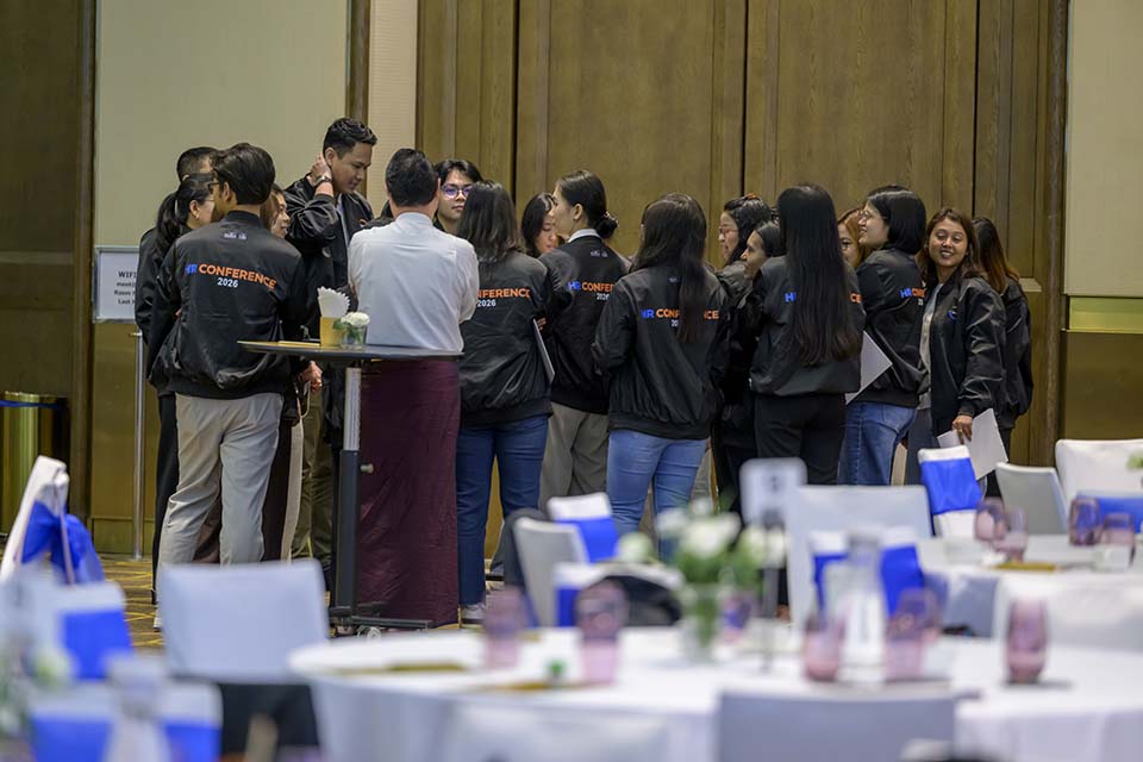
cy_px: 381
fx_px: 6350
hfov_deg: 10.3
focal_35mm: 200
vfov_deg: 6.9
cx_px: 572
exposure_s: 1/200
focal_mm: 200
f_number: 2.8
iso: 2000
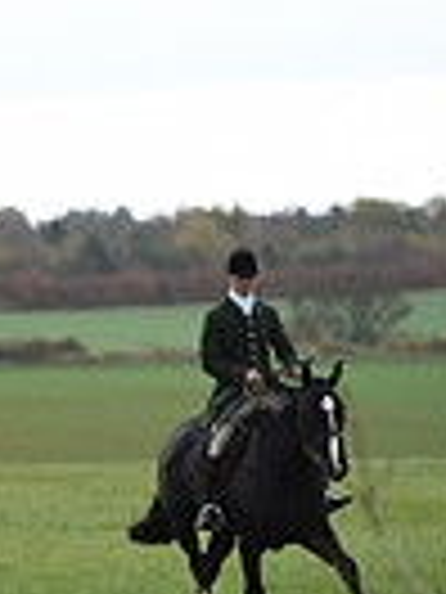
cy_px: 346
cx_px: -644
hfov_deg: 2.0
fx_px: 12695
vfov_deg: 2.7
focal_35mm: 739
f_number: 5
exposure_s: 1/1000
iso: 2800
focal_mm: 175
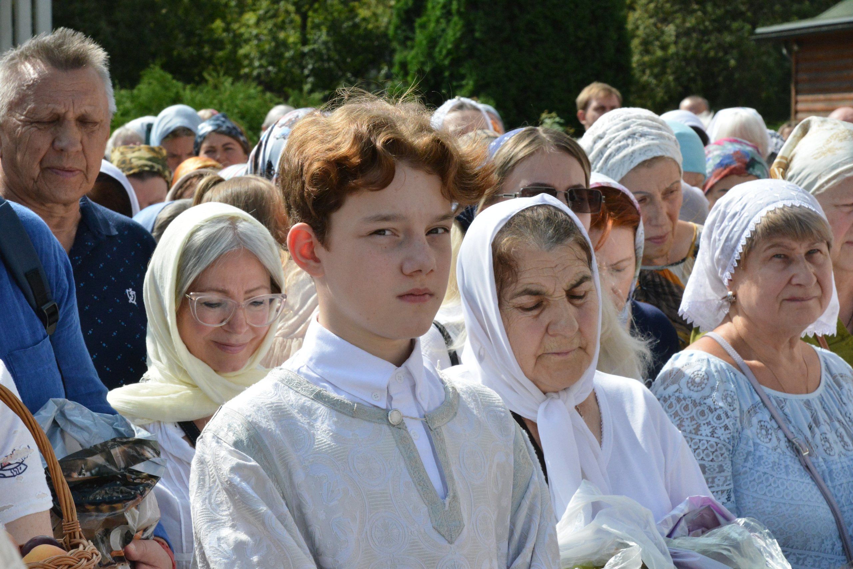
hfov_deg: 20.8
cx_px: 426
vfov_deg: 14.0
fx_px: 2323
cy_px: 284
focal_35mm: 98
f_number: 16
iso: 5000
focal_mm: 98
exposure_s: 1/1600
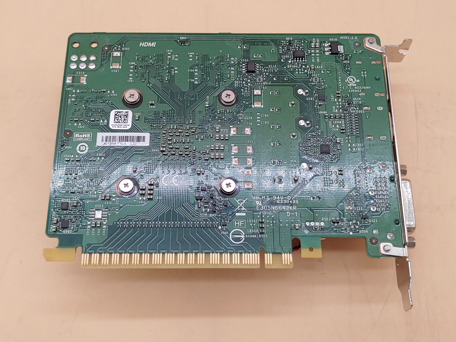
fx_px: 580
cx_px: 228
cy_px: 171
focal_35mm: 44
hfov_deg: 42.9
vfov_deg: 32.9
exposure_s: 1/87
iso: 50
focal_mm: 4.36
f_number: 1.8
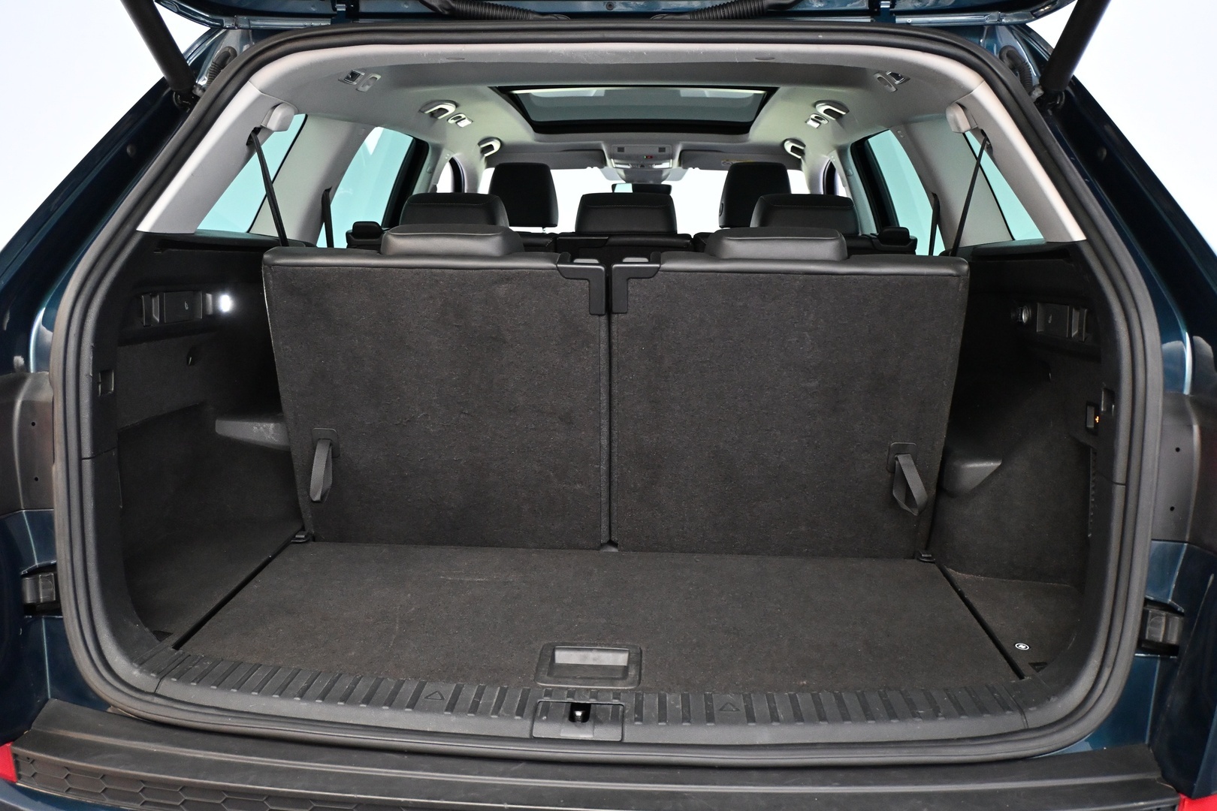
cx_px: 608
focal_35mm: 29
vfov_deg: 44.6
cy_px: 406
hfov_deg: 63.2
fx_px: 989
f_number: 3.8
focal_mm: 19.5
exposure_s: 1/60
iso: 3200
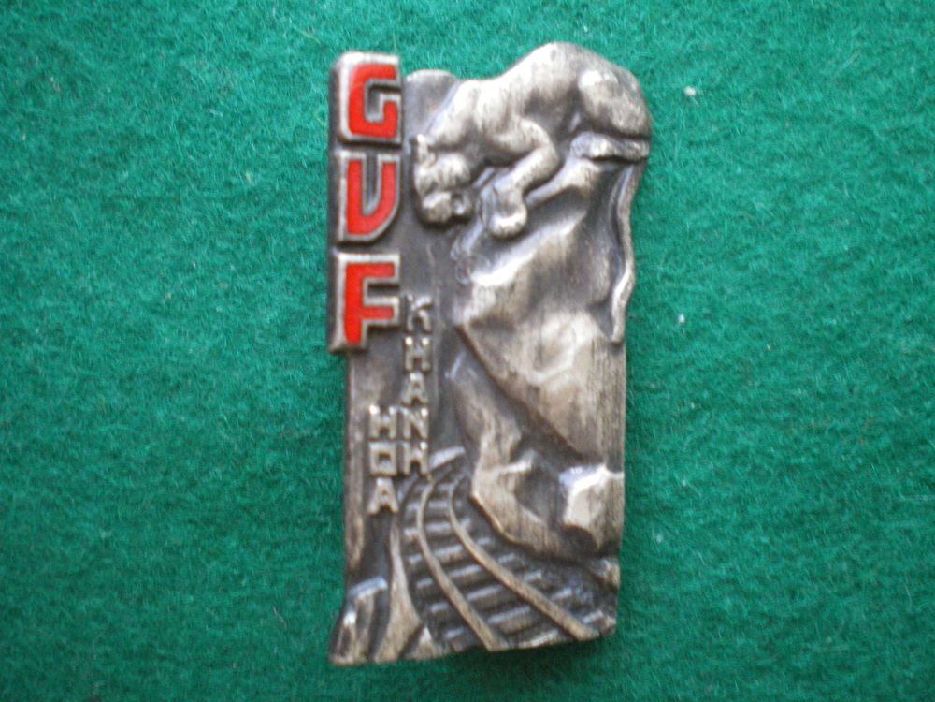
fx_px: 1026
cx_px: 468
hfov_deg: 49.0
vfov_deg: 37.7
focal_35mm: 38
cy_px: 351
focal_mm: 6.3
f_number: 3.1
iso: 400
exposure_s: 1/15
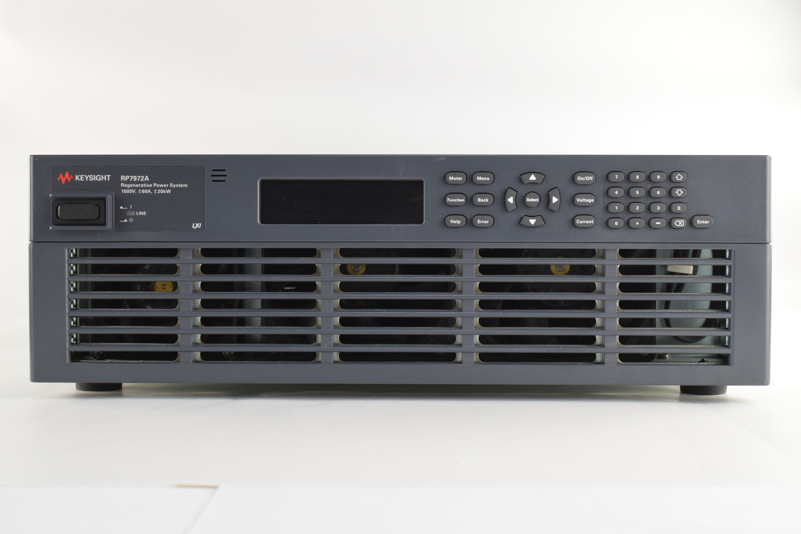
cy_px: 267
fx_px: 1068
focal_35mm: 48
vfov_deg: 28.1
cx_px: 400
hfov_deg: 41.1
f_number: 10
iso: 500
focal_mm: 32
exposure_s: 1/30
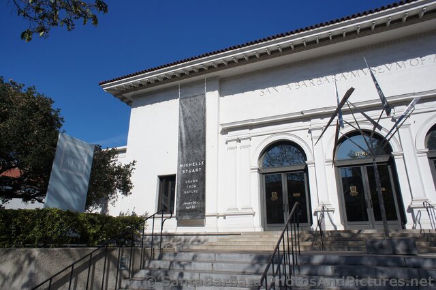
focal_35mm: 24
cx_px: 218
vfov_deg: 53.0
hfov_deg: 73.8
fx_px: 290
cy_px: 145
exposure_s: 1/1000
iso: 200
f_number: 8
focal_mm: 16
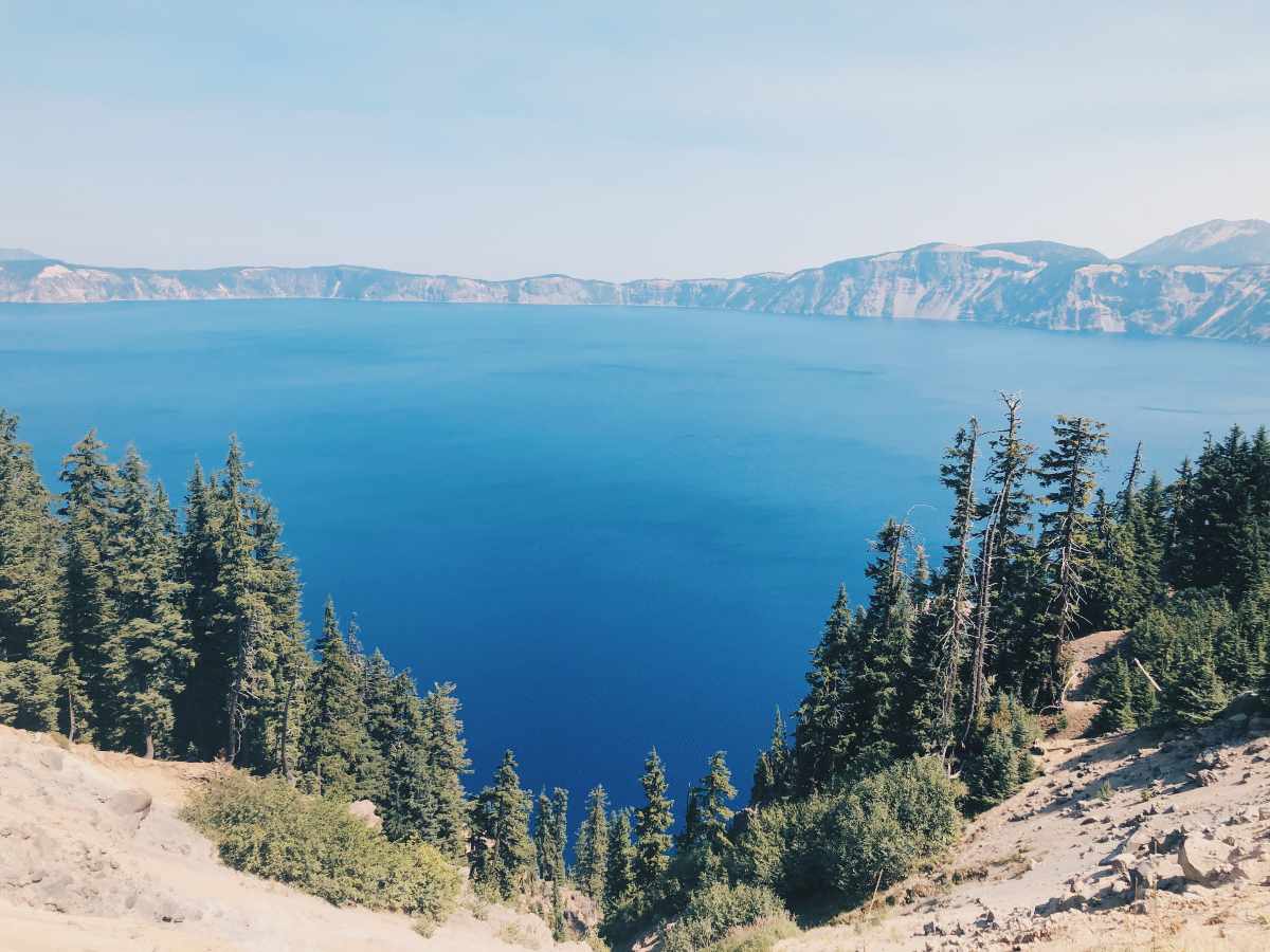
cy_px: 476
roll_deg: -1.9
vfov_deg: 49.7
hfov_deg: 63.4
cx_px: 635
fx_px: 1027
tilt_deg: -12.2
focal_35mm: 28
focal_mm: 3.99
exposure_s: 1/1656
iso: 20
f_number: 1.8
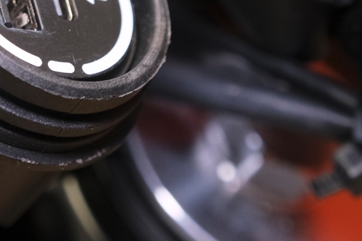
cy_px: 32
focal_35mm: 215
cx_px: 59
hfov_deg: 9.5
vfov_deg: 6.4
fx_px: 2161
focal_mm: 50.5
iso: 1600
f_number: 4
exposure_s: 1/125
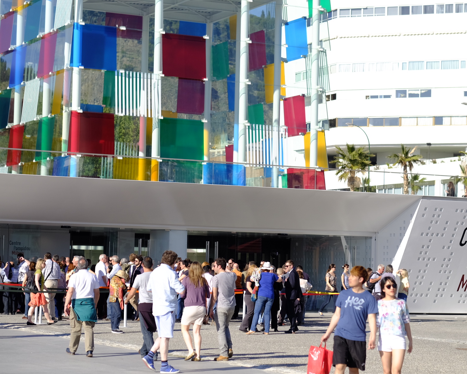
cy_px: 187
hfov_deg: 20.2
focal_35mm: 95
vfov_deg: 16.2
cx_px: 263
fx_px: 1313
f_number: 2.2
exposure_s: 1/4000
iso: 200
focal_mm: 56
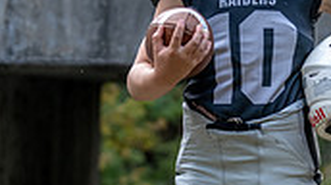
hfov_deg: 8.7
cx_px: 231
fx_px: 2173
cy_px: 155
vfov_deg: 4.9
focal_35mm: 248
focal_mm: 70
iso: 250
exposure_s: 1/320
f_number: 2.8
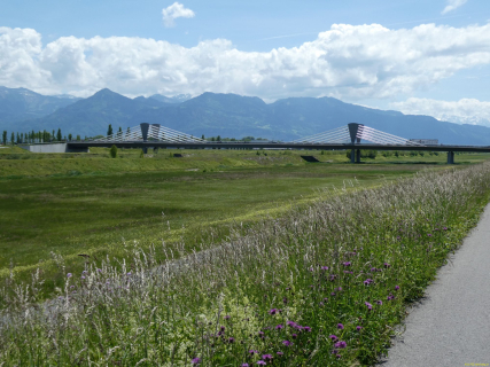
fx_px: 708
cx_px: 245
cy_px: 184
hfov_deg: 38.2
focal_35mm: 50
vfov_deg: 29.1
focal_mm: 9
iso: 80
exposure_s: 1/1000
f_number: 4.1
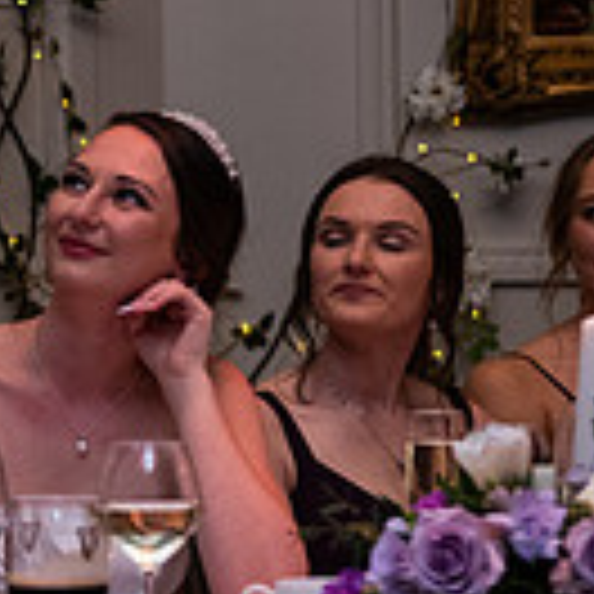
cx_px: -184
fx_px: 4058
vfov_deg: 8.4
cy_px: 250
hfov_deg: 8.3
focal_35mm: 209
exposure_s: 1/160
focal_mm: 56
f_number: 3.5
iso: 1000
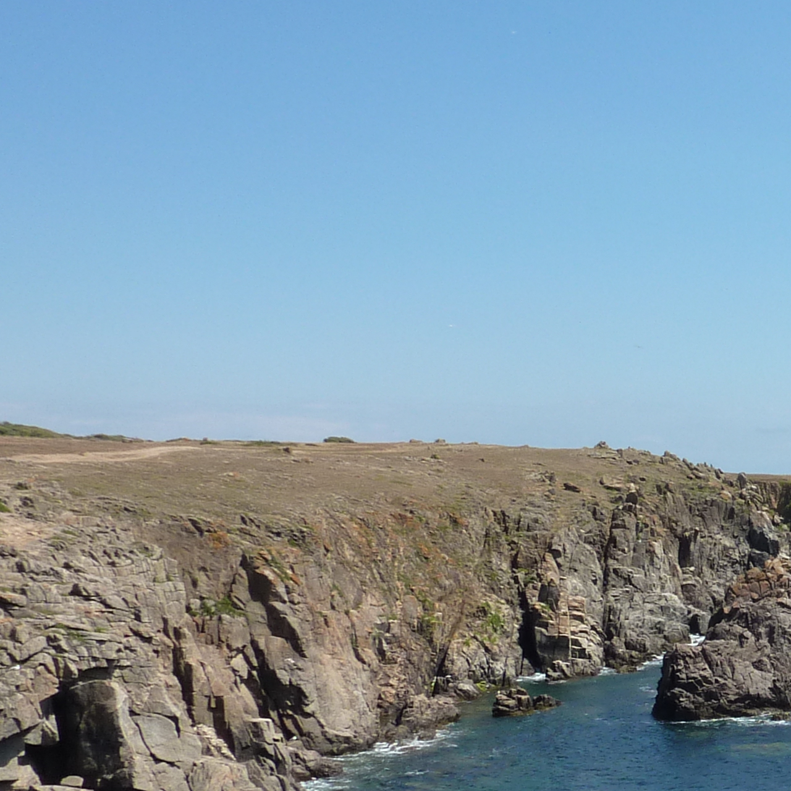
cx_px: 1078
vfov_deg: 26.9
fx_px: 1629
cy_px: 596
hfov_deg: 23.5
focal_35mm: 63
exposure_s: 1/500
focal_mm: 4.1
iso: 125
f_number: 5
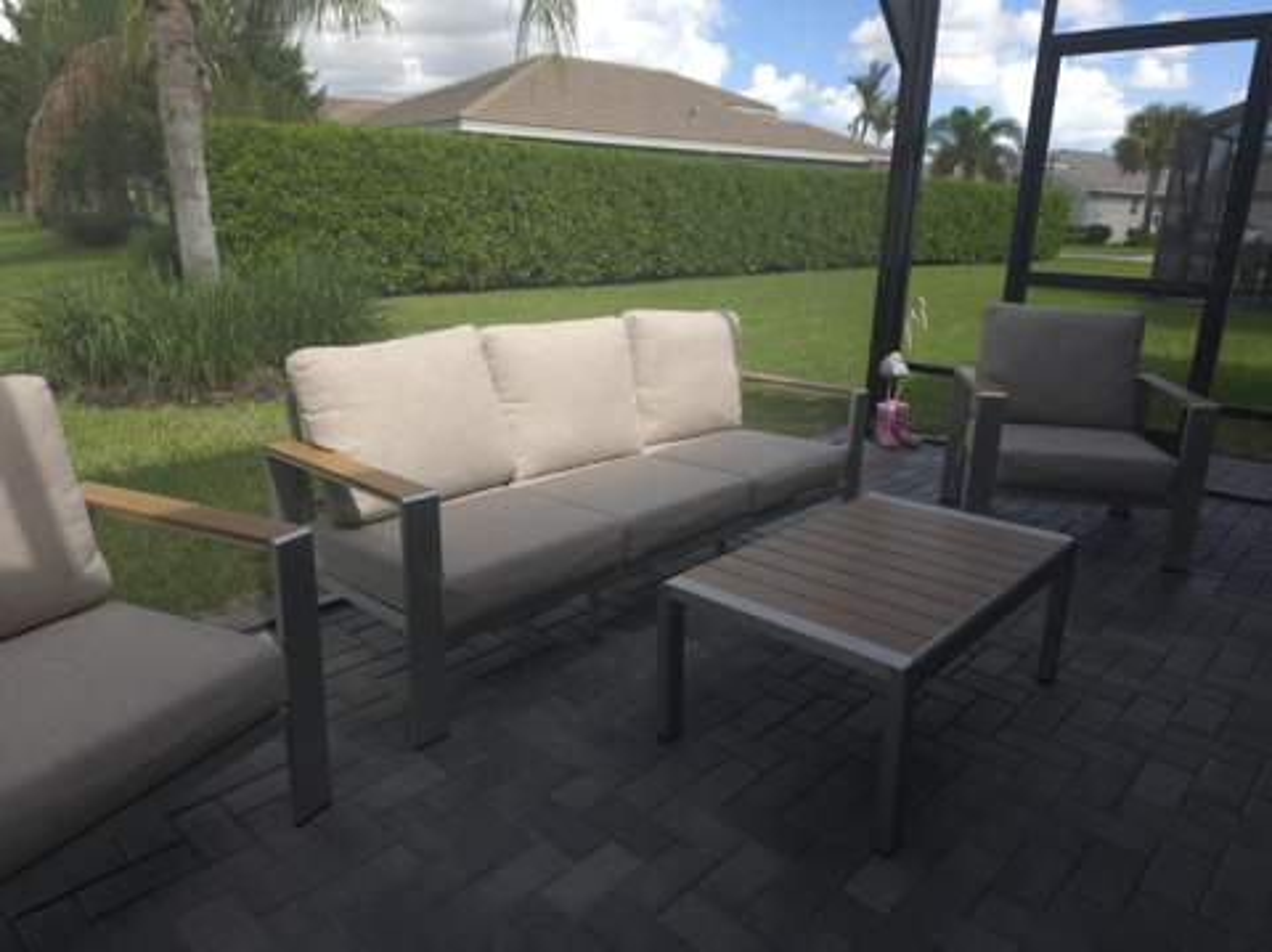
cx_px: 636
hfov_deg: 74.0
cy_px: 476
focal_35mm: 23
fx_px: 844
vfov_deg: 58.8
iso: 10
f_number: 1.4
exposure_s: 1/232
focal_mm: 6.5
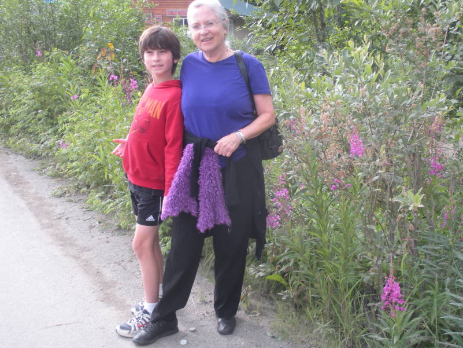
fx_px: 615
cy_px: 188
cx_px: 277
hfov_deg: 41.0
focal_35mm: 46
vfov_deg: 31.5
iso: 64
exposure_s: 1/124
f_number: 3.5
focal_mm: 6.3
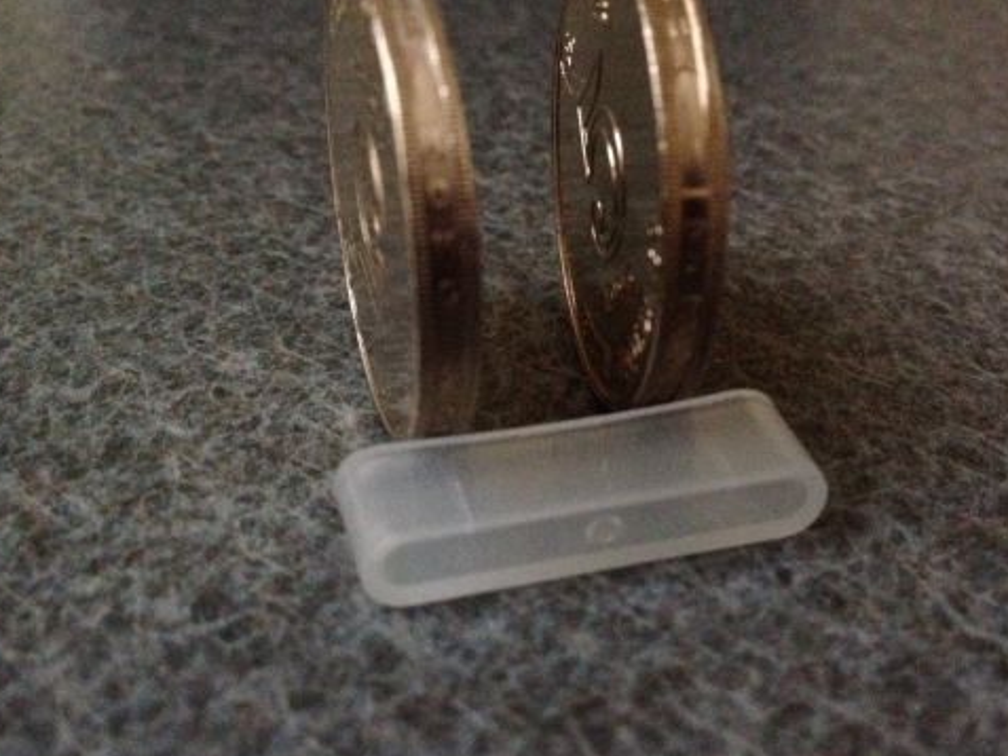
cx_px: 535
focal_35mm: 44
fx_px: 1282
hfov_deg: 42.9
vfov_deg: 32.9
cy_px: 338
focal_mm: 4.28
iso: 800
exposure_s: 1/15
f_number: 2.4
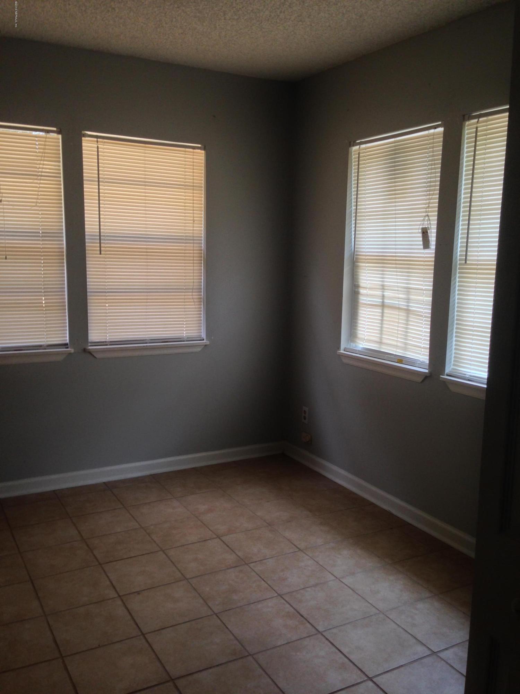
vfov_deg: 55.4
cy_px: 347
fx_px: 661
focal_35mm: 33
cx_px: 260
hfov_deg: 42.9
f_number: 2.4
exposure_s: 1/40
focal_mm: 4.12
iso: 64
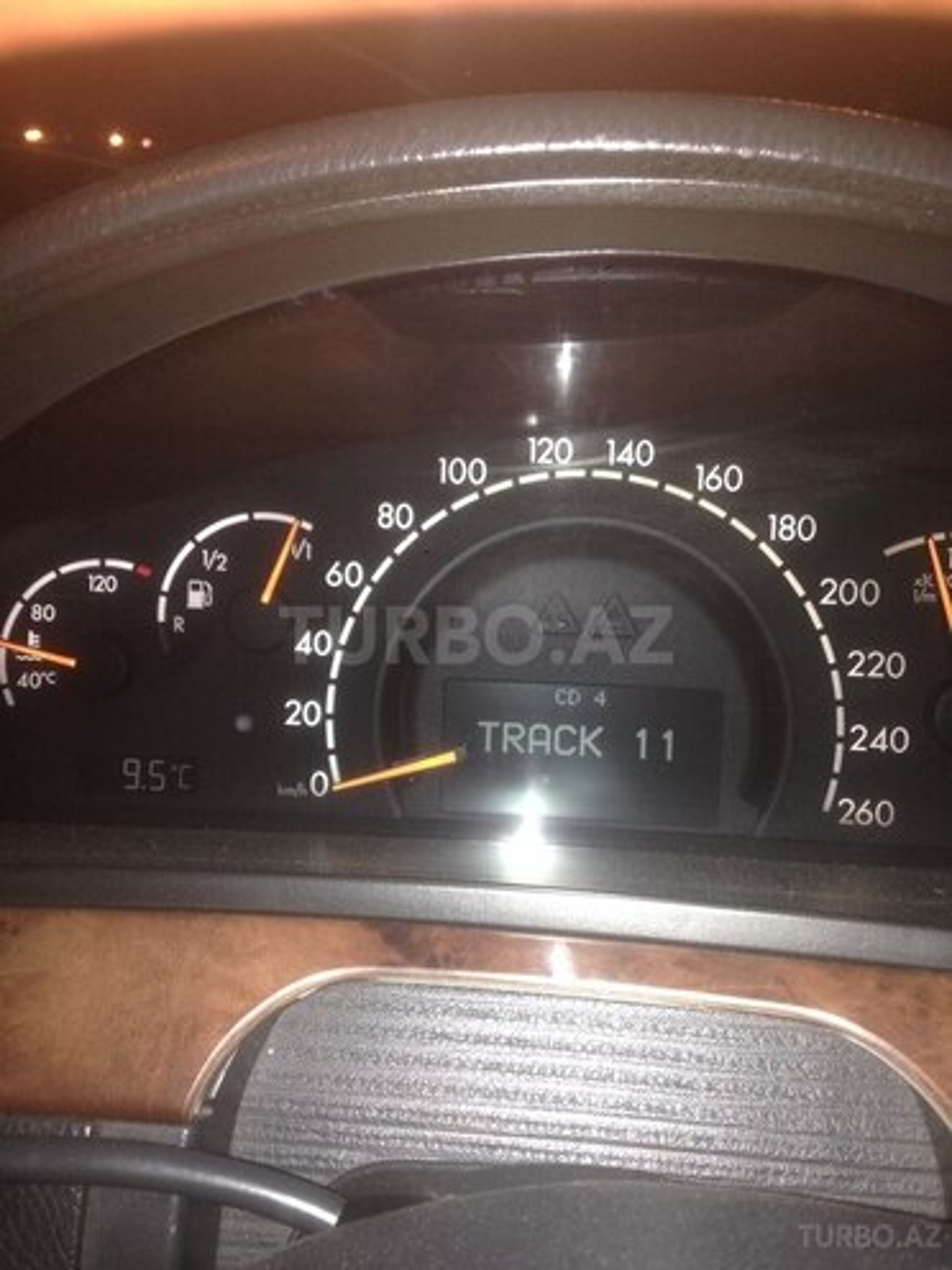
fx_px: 1210
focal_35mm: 33
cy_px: 635
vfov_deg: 55.4
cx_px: 476
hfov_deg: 42.9
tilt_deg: -23.0
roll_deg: -2.2
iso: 125
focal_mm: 4.12
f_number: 2.4
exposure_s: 1/17
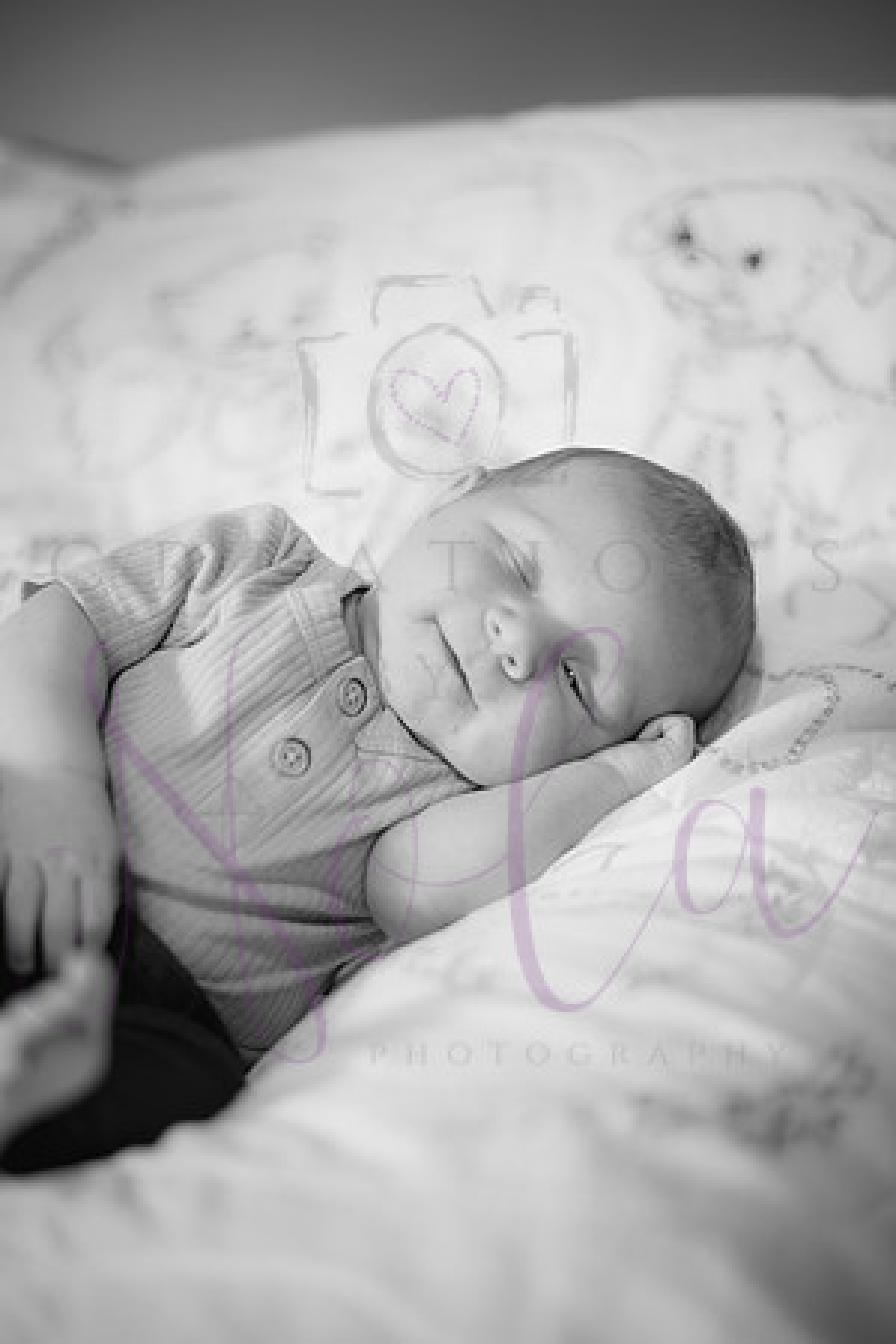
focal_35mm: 50
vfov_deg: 39.6
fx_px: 1867
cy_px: 672
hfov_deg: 27.0
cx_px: 448
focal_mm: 50
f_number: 2
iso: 800
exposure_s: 1/60
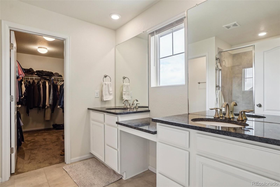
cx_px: 140
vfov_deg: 67.4
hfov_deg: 90.0
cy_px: 94
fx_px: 140
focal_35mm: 18
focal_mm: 12
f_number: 8
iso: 320
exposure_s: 1/30
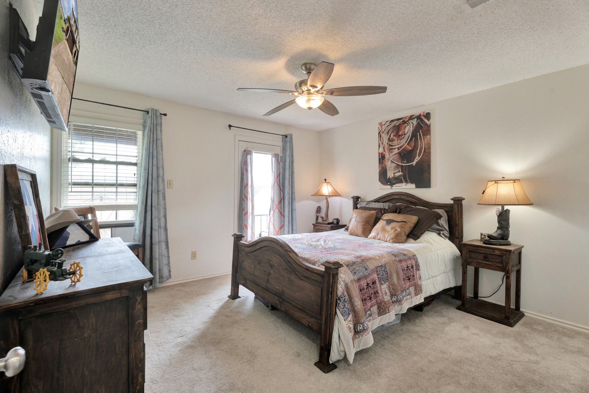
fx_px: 262
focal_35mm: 16
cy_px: 196
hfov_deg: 96.7
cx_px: 294
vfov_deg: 73.7
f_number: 9
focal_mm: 16
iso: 160
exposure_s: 1/6
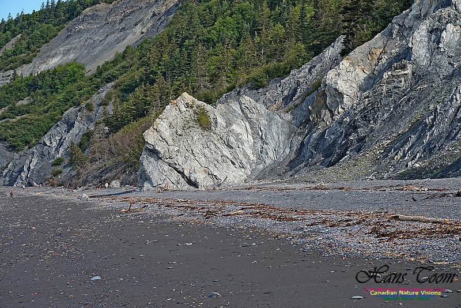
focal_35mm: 75
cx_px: 230
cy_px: 154
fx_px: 961
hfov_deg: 27.0
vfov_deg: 18.2
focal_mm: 50
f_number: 9
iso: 800
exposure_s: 1/1000
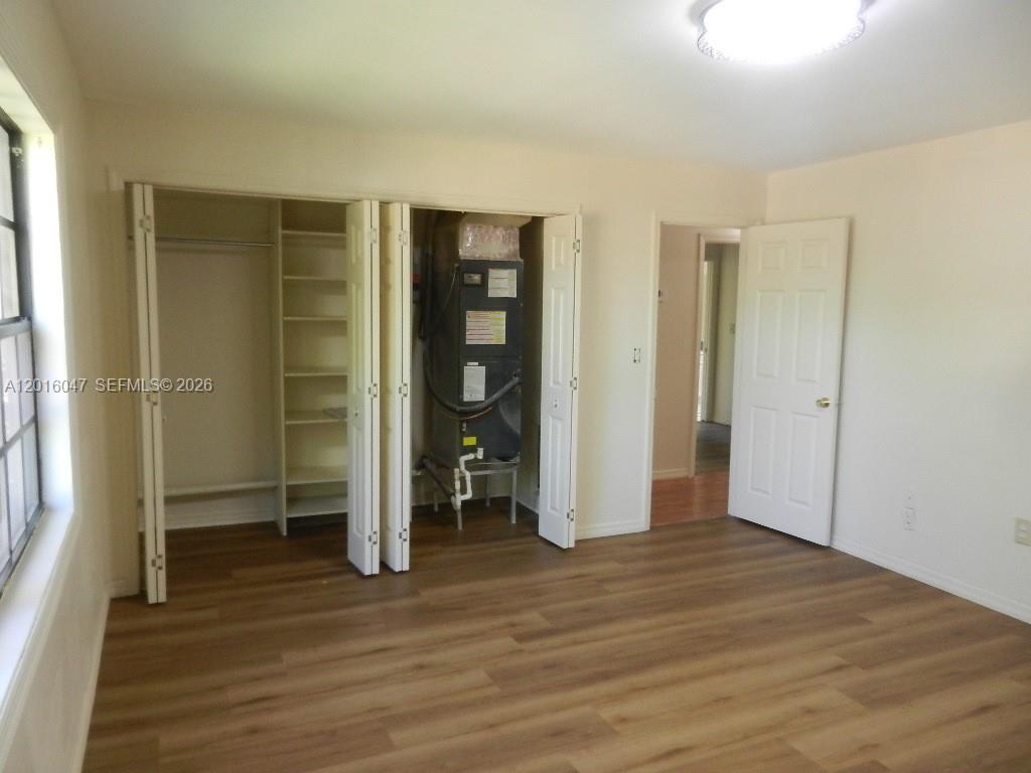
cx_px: 516
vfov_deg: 54.9
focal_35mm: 25
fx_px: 745
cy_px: 386
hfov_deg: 69.4
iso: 400
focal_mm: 4.5
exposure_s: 1/25
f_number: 3.5
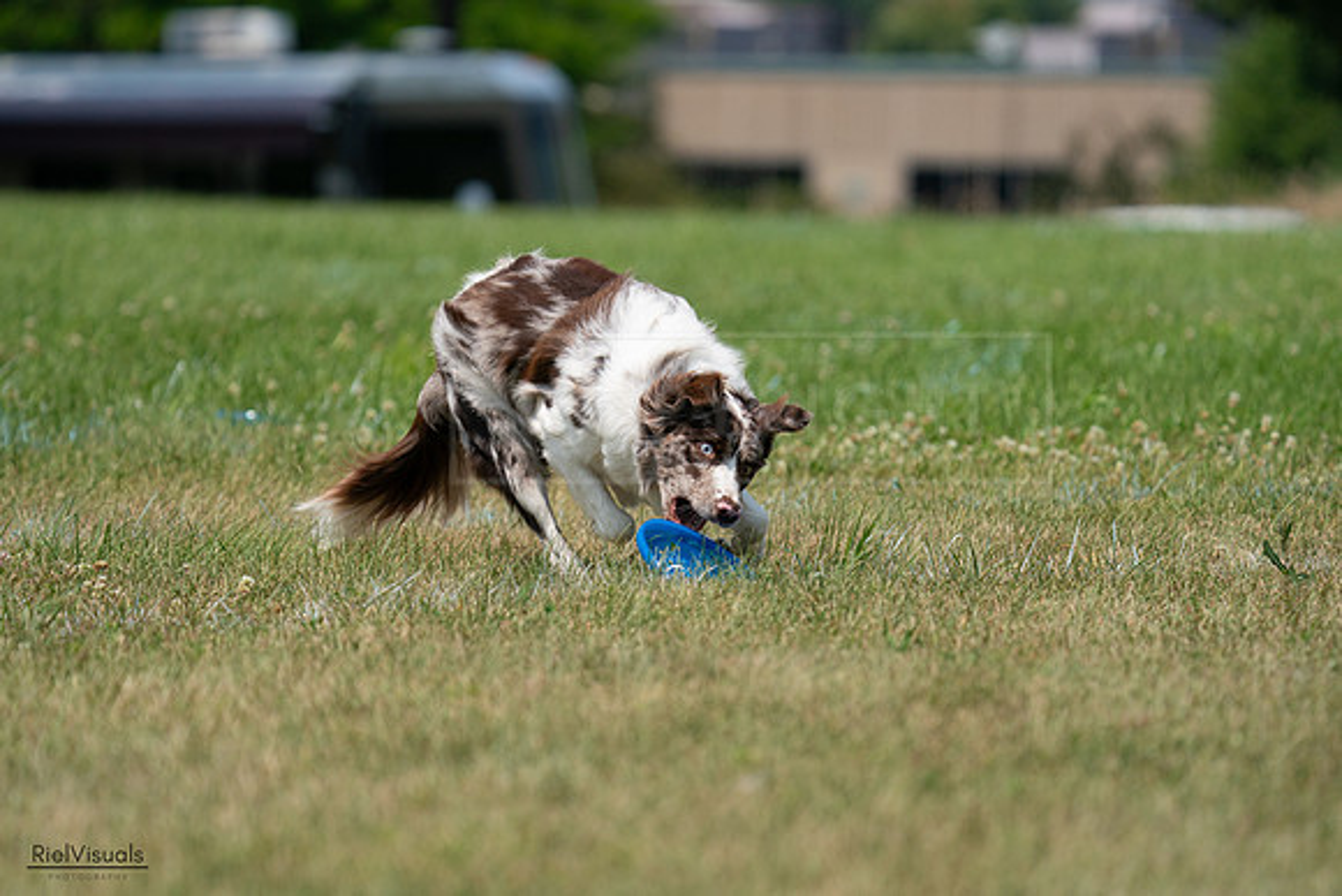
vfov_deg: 4.7
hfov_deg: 7.0
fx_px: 10999
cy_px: 448
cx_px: 671
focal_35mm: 295
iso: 640
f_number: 5.6
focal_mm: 295
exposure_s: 1/4000
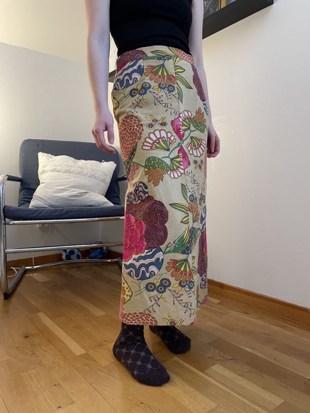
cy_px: 206
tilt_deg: -2.6
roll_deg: +1.0
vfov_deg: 67.3
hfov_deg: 53.1
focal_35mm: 26
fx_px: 310
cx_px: 155
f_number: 1.6
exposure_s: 1/60
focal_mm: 4.2
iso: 200
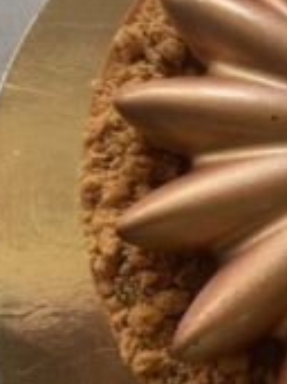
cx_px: 387
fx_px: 841
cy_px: 119
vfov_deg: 25.5
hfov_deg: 17.9
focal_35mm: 76
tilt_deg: -72.7
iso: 125
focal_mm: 4.25
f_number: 1.8
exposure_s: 1/99
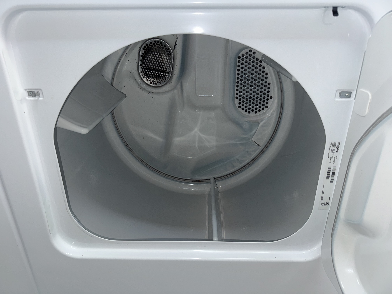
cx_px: 196
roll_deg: -0.6
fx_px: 272
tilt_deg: -25.2
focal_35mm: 24
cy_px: 147
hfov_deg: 71.6
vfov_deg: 56.8
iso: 64
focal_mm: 6.76
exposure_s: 1/41
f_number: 1.78
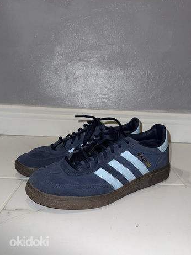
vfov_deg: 67.3
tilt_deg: -10.9
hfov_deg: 53.0
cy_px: 123
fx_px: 191
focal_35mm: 26
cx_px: 97
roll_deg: -3.6
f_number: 1.78
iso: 64
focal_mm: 6.76
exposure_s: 1/62
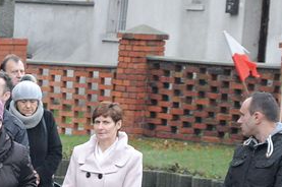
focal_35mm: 267
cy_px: 234
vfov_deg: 5.1
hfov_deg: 7.6
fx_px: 2089
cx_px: -68
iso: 1600
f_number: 5
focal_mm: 58
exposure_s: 1/200
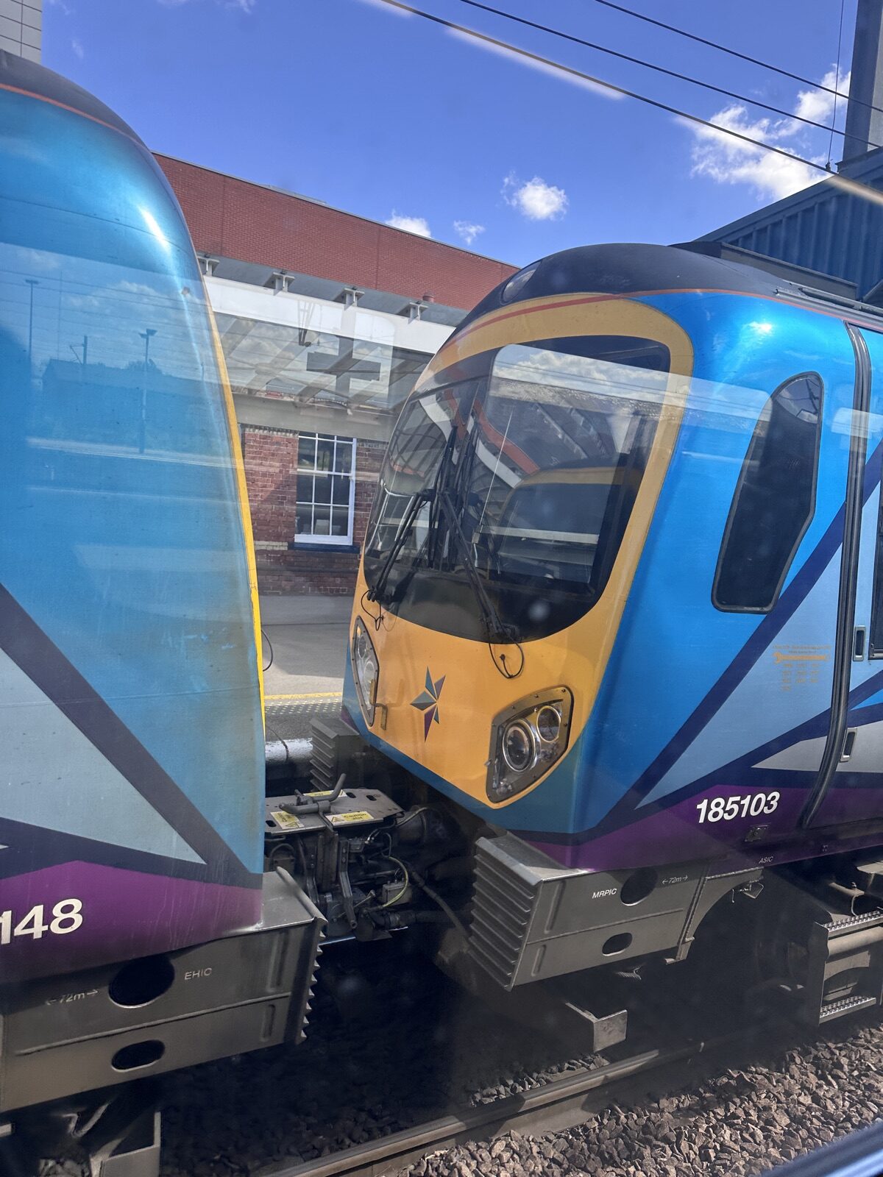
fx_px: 816
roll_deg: +1.5
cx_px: 442
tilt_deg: -1.9
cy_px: 588
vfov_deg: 71.6
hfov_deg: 56.8
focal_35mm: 24
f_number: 1.78
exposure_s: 1/541
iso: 80
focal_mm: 6.86
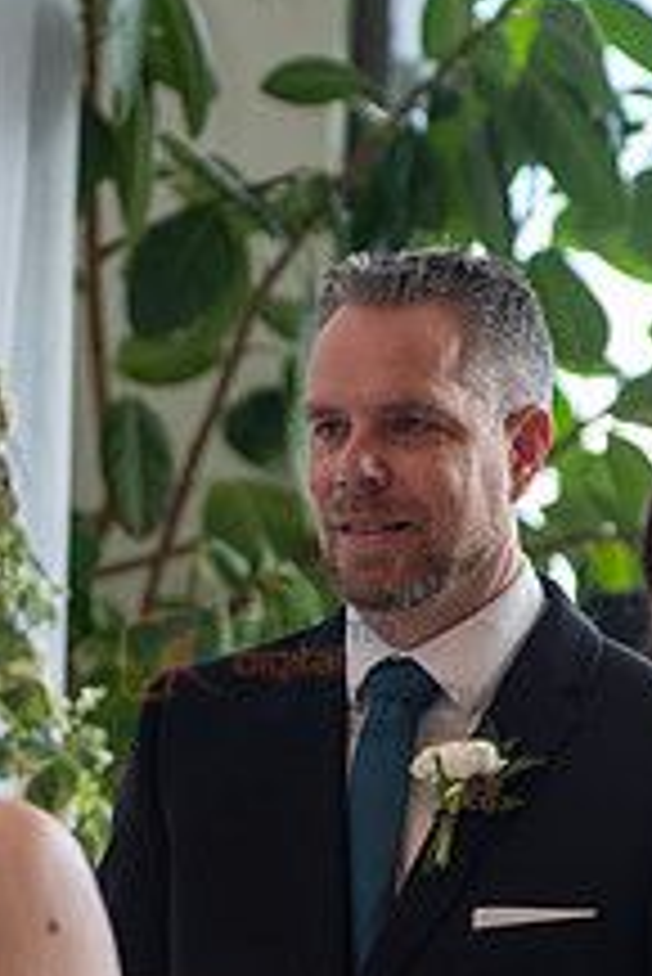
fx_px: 3933
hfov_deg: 9.5
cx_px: 310
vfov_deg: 14.1
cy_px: 670
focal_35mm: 145
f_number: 3.2
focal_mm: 70
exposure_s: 1/160
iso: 125
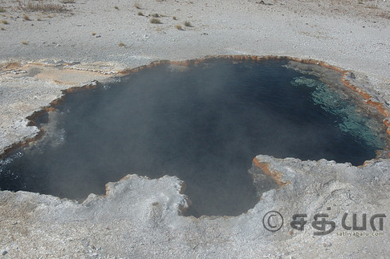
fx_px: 465
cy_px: 111
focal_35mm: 43
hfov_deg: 45.4
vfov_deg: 31.1
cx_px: 179
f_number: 4.5
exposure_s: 1/500
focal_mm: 24
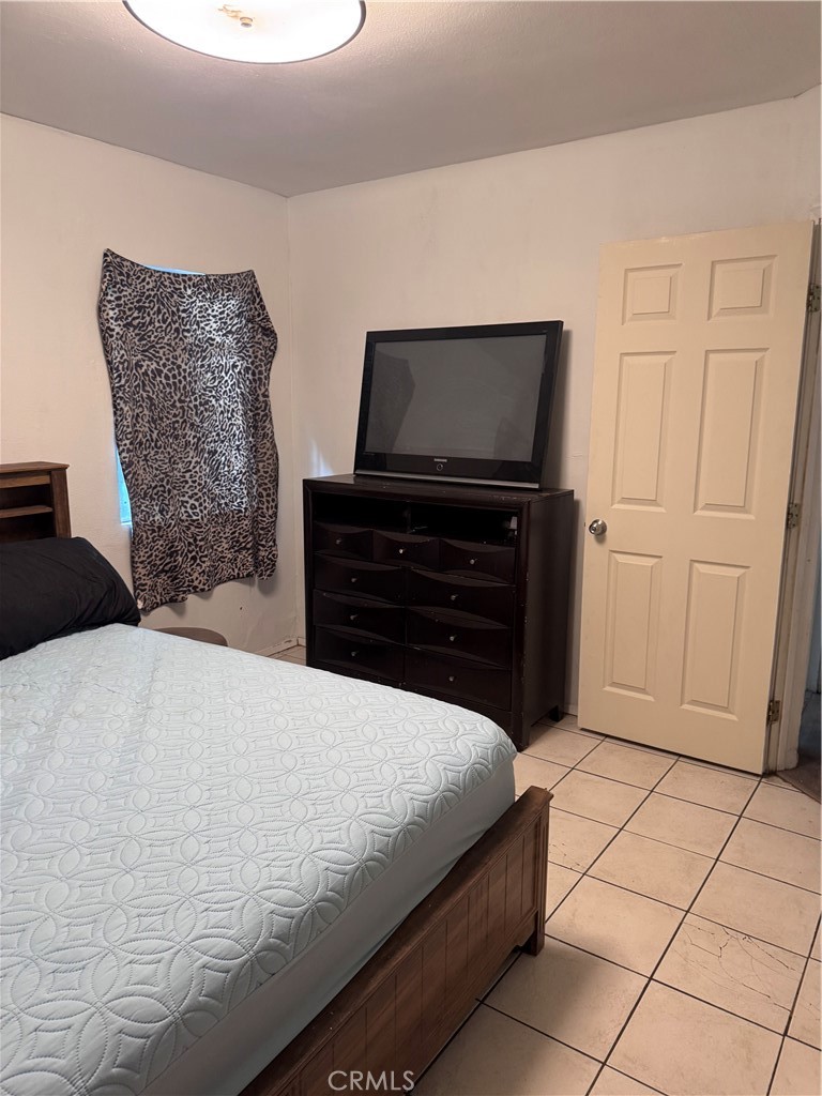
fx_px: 760
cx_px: 411
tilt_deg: -12.5
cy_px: 548
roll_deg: +0.9
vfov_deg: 71.6
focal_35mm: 24
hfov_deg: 56.8
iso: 320
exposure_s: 1/60
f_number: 1.78
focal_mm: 6.76
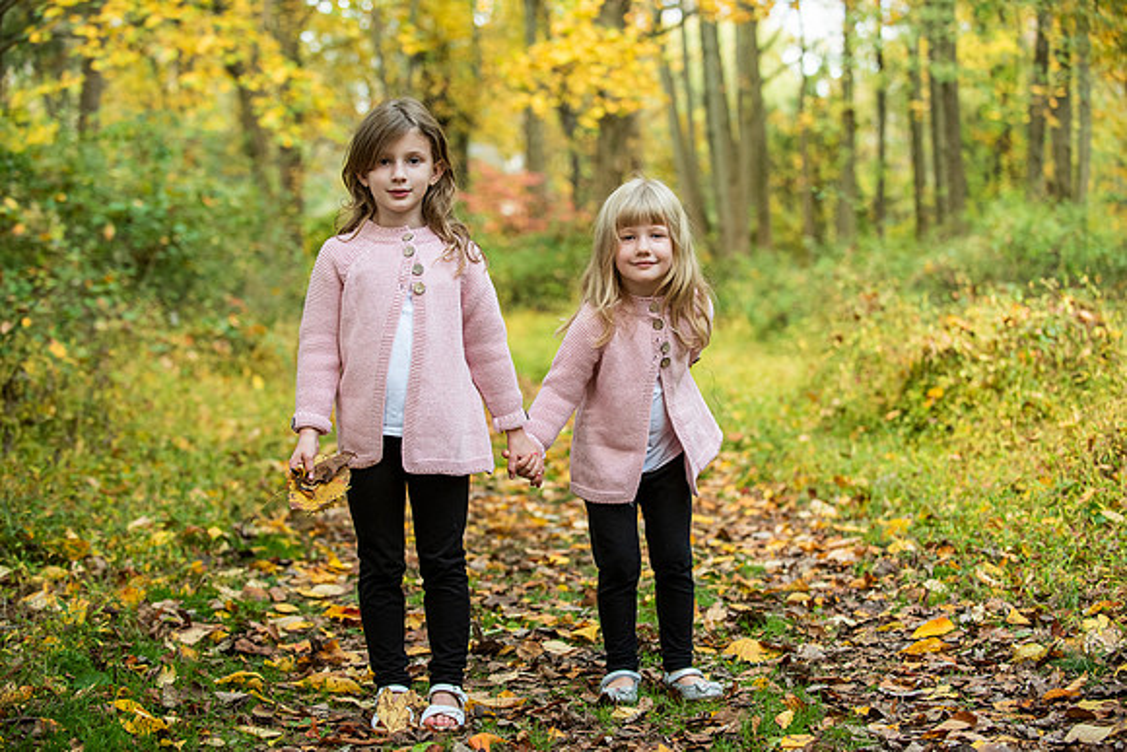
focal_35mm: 70
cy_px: 376
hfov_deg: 28.8
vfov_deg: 19.5
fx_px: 2192
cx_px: 564
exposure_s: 1/250
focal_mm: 70
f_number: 3.5
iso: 1000
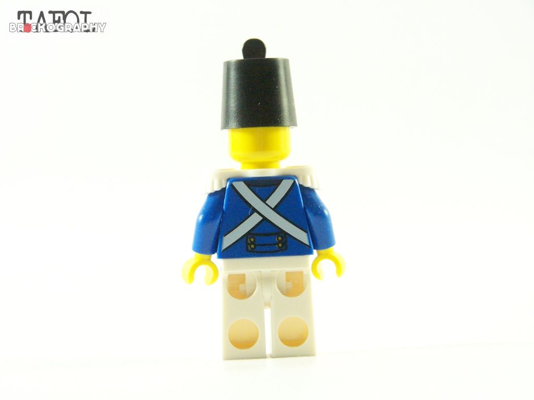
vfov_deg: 11.6
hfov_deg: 15.4
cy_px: 200
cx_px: 267
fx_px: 1975
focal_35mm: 128
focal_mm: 21.2
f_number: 3.6
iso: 400
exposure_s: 1/60
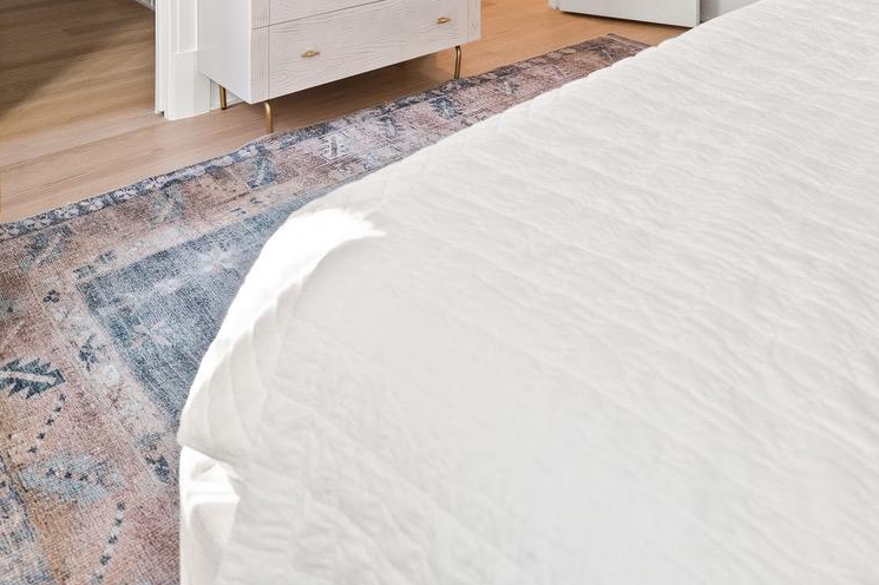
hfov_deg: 54.4
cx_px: 665
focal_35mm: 33
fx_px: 805
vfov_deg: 30.3
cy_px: -200
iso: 800
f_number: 2.8
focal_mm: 12
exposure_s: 1/60
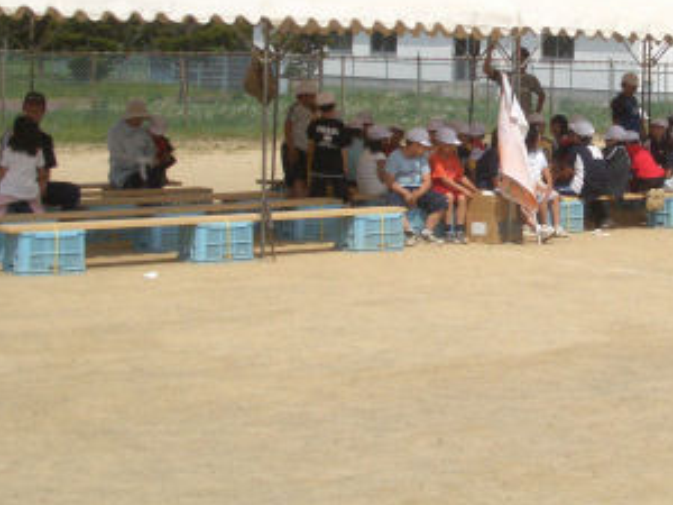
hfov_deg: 20.7
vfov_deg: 15.6
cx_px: 503
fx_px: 1828
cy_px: 97
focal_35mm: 94
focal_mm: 8.2
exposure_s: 1/2000
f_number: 5
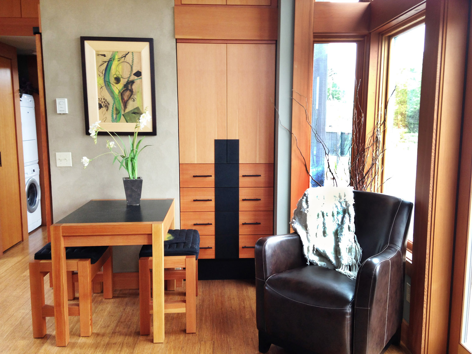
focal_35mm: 33
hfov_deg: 55.4
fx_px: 450
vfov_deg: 42.9
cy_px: 177
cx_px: 236
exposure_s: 1/20
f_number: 2.4
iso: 64
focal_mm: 4.12
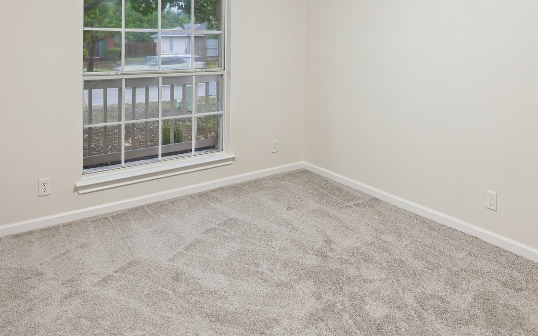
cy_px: 44
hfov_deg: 66.2
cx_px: 303
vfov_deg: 41.6
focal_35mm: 28
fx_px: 411
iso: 400
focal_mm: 15
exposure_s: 1/15
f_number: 6.7
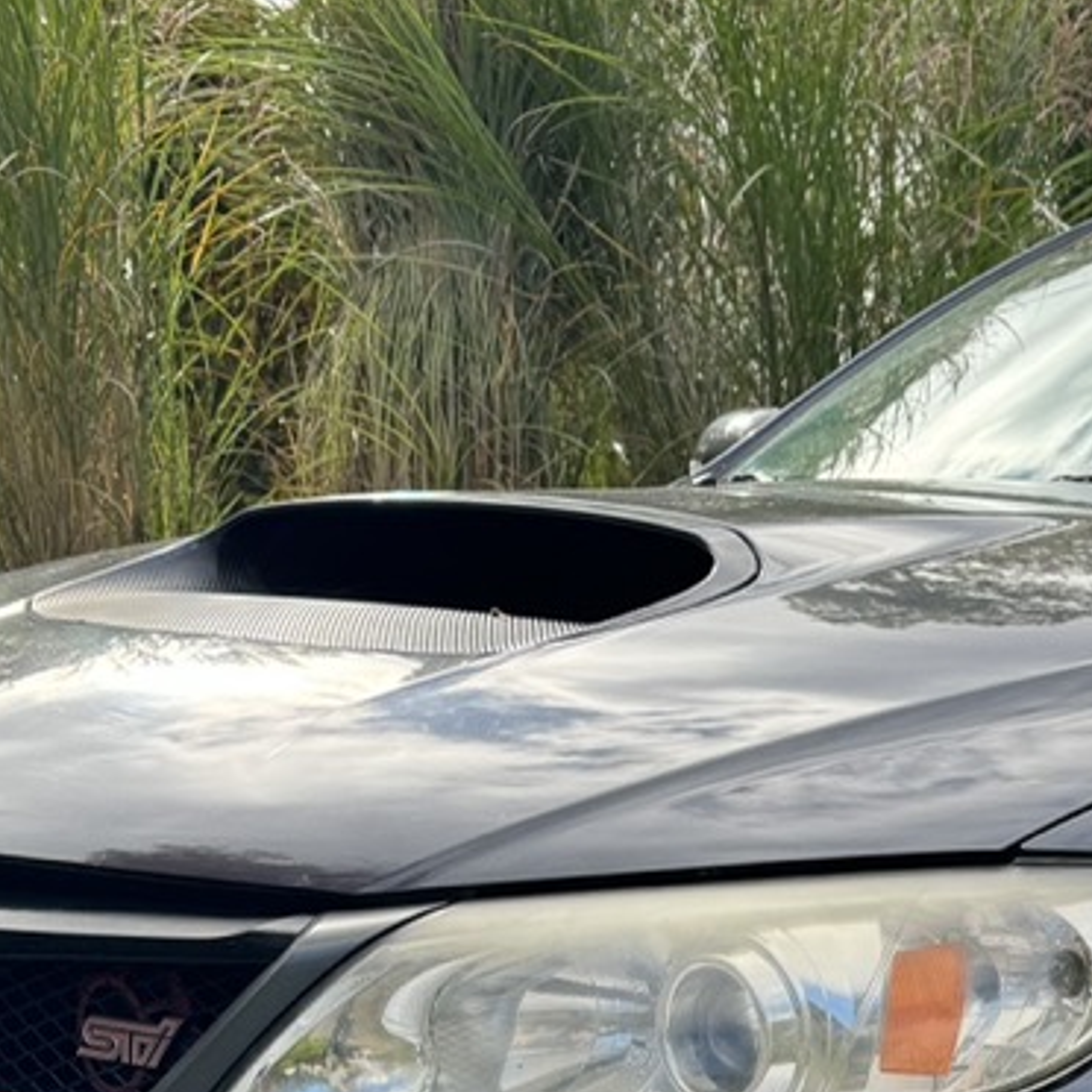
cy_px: 1139
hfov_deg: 22.9
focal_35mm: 73
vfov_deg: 22.6
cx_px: 1045
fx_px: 2605
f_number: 1.78
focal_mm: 6.86
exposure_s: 1/966
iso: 80
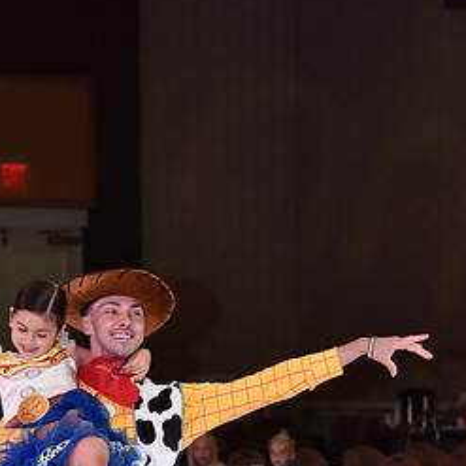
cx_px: 124
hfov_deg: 6.7
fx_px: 3960
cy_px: 534
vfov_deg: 6.7
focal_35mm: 260
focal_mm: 130
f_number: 6.3
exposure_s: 1/250
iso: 1600
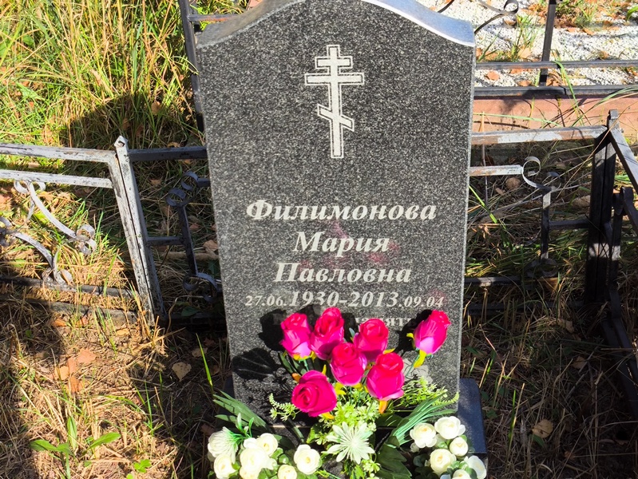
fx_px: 922
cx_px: 319
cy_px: 240
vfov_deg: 29.1
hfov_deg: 38.2
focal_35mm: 50
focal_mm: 4.71
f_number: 1.7
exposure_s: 1/772
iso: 50
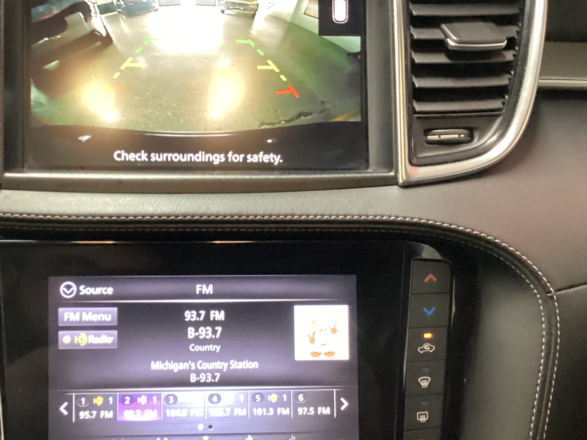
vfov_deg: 25.6
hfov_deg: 33.4
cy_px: 254
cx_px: 183
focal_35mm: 57
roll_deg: -3.6
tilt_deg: -30.2
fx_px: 967
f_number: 2.4
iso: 800
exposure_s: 1/15
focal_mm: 3.3
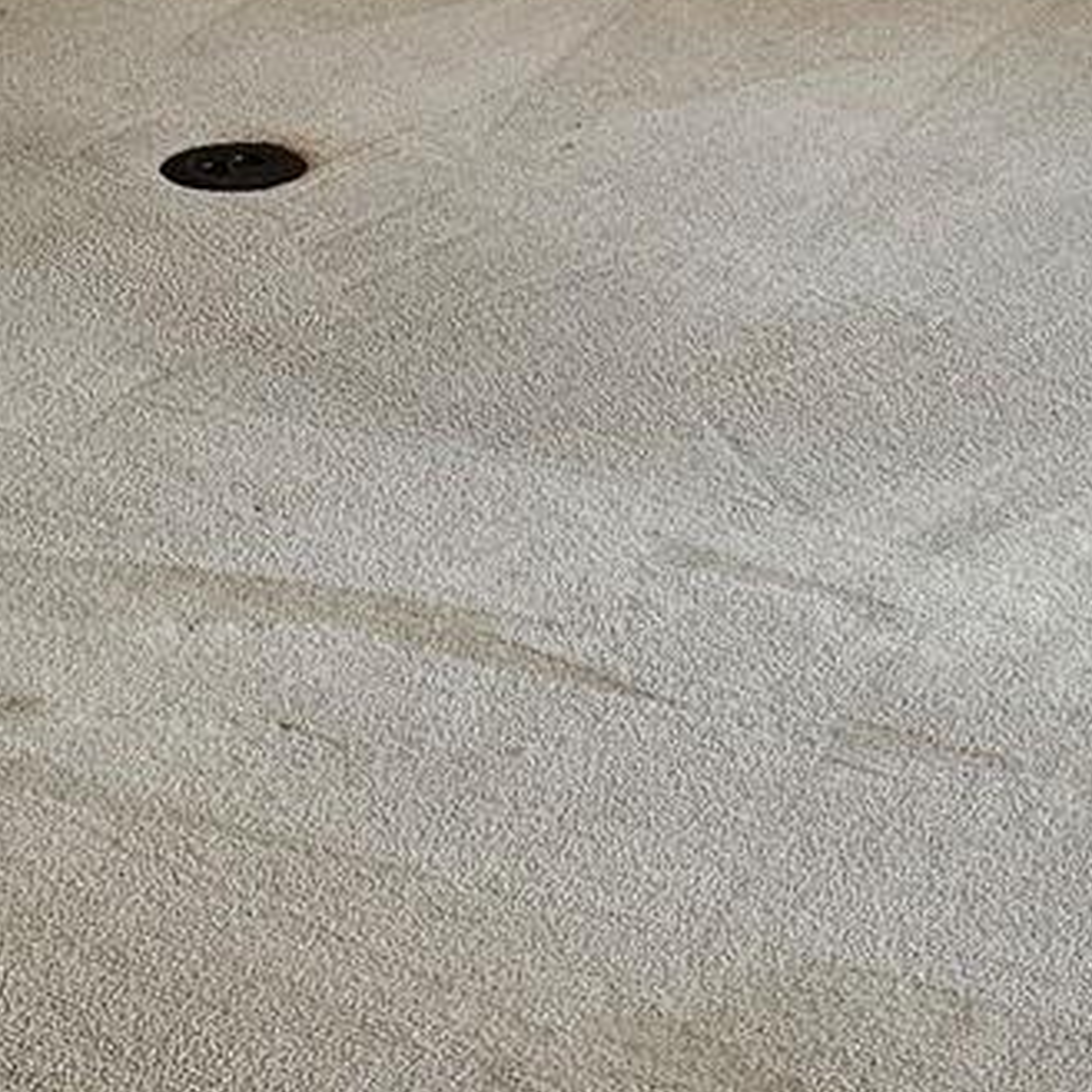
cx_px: 581
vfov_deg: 16.6
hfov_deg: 17.6
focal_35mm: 99
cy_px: -342
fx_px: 3533
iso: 125
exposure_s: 1/120
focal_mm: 6.3
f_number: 1.7
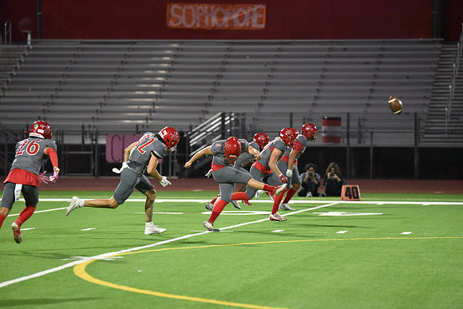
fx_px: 2573
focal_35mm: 200
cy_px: 154
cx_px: 232
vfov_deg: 6.9
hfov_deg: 10.3
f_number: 2.8
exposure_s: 1/1000
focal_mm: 200
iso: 10000
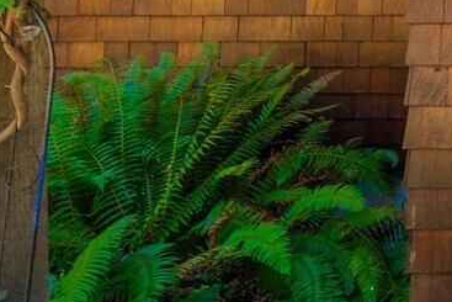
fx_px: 929
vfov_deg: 17.0
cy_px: -128
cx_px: 1020
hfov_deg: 16.2
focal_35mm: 74
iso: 320
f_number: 8
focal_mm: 16
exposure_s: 1/30
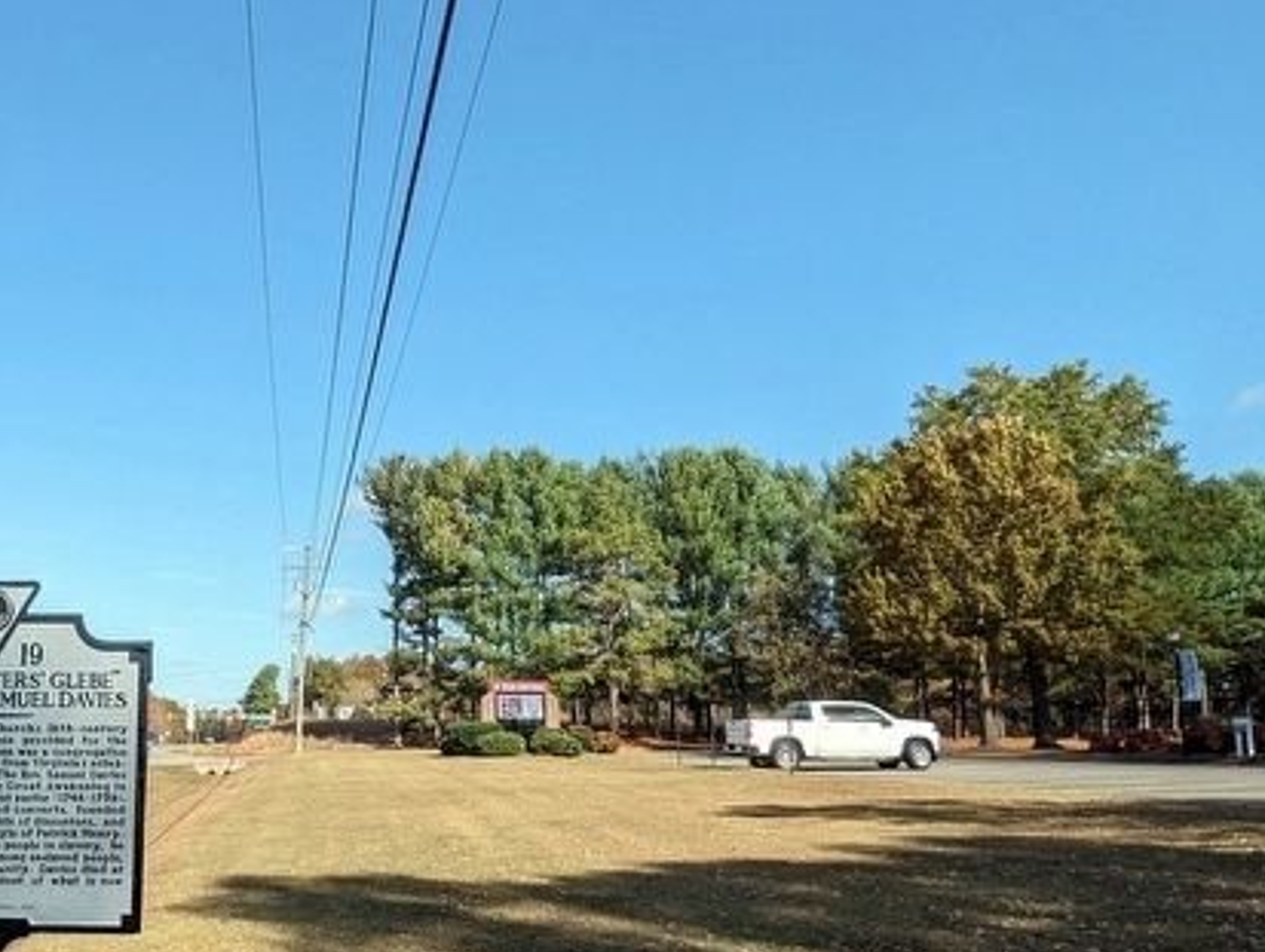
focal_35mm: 31
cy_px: 667
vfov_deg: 44.6
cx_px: 585
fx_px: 1135
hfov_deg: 58.2
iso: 36
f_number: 2.2
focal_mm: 2.22
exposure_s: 1/1099
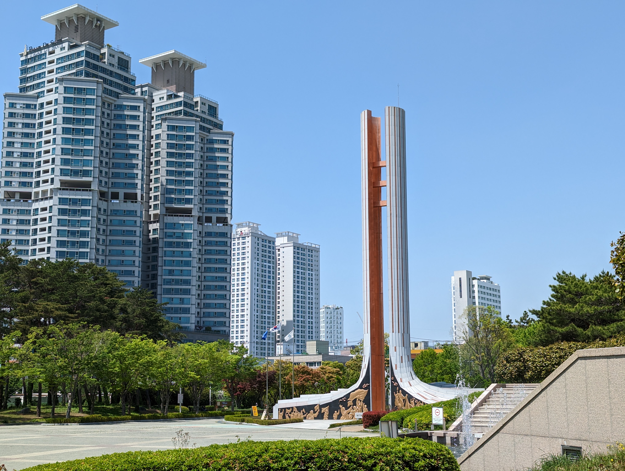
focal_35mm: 48
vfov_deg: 30.3
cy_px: 236
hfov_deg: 39.6
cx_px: 312
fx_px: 868
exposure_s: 1/2053
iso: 57
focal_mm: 6.81
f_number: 1.85
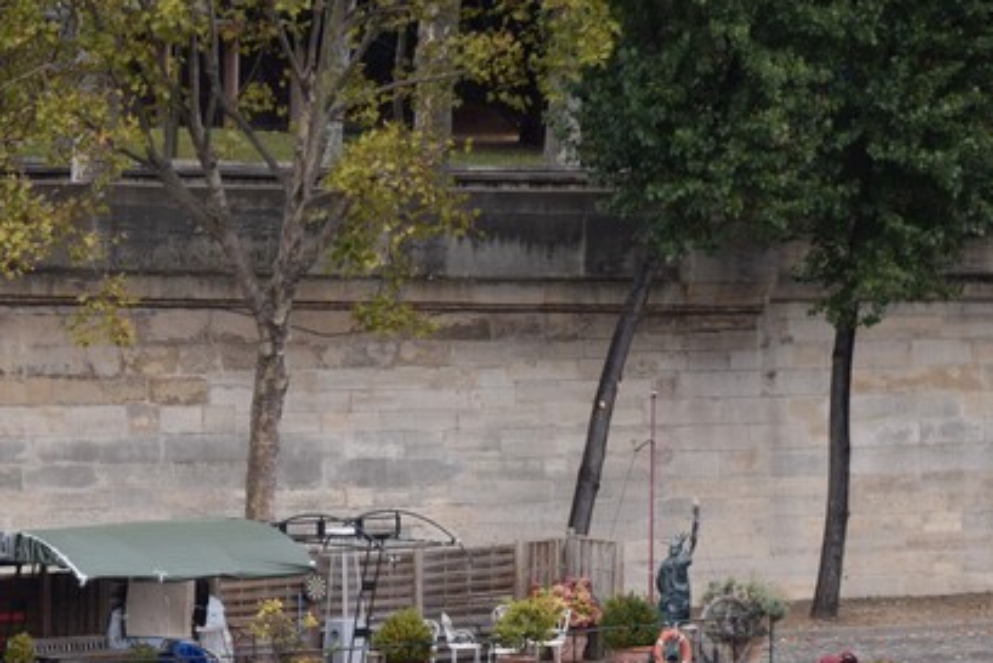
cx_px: 90
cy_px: 623
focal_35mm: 308
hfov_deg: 6.7
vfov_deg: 4.5
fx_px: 8498
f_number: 8
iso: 400
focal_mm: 105
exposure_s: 1/250
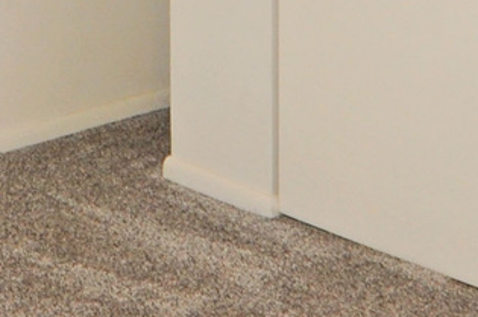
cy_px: -285
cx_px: -61
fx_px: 1551
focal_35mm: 117
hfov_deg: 16.9
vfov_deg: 10.8
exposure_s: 1/60
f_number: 4
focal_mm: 12
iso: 200
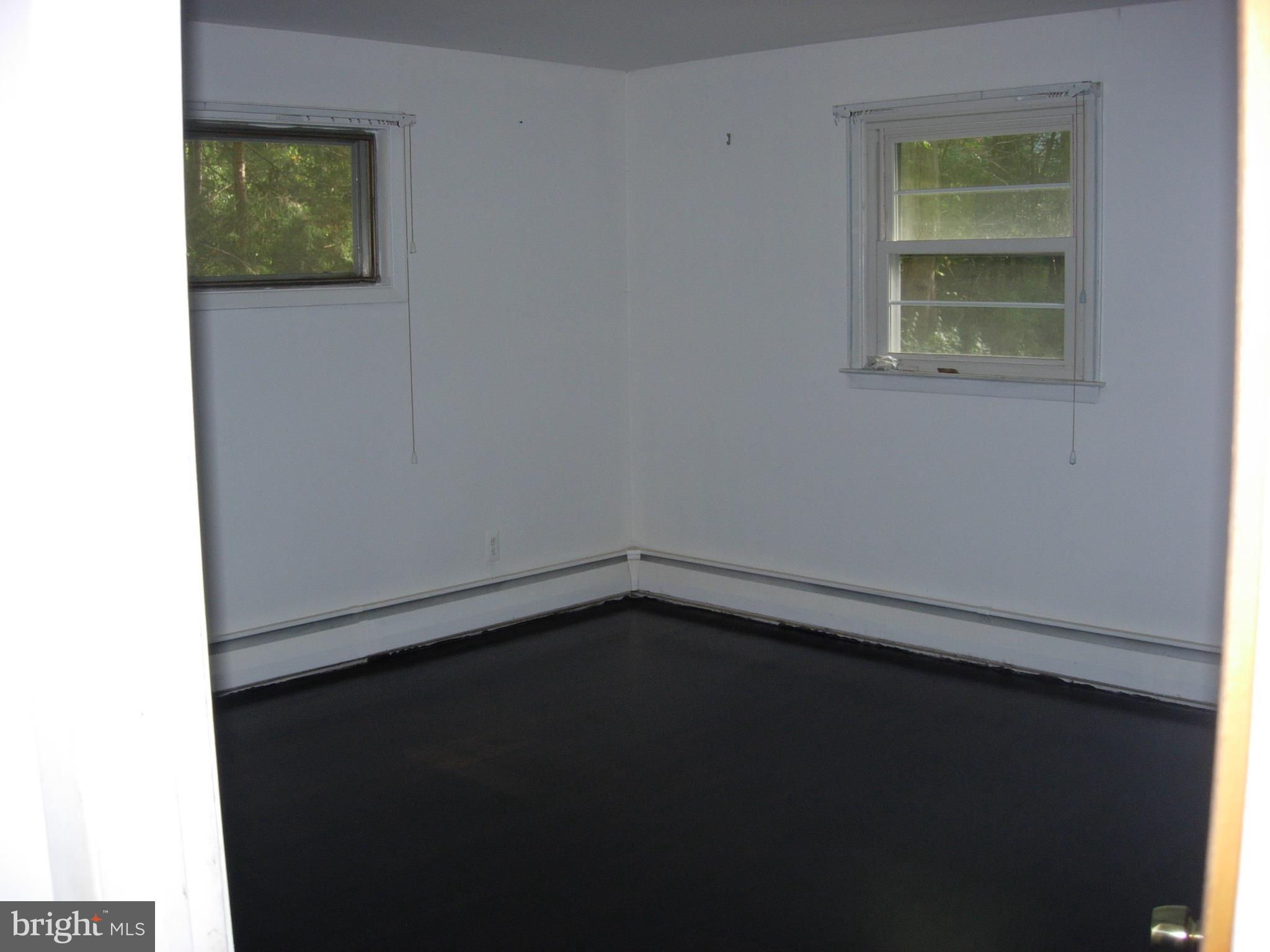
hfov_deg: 49.0
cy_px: 476
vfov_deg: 37.7
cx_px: 635
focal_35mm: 38
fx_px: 1394
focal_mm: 7.8
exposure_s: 1/64
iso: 79
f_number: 2.8
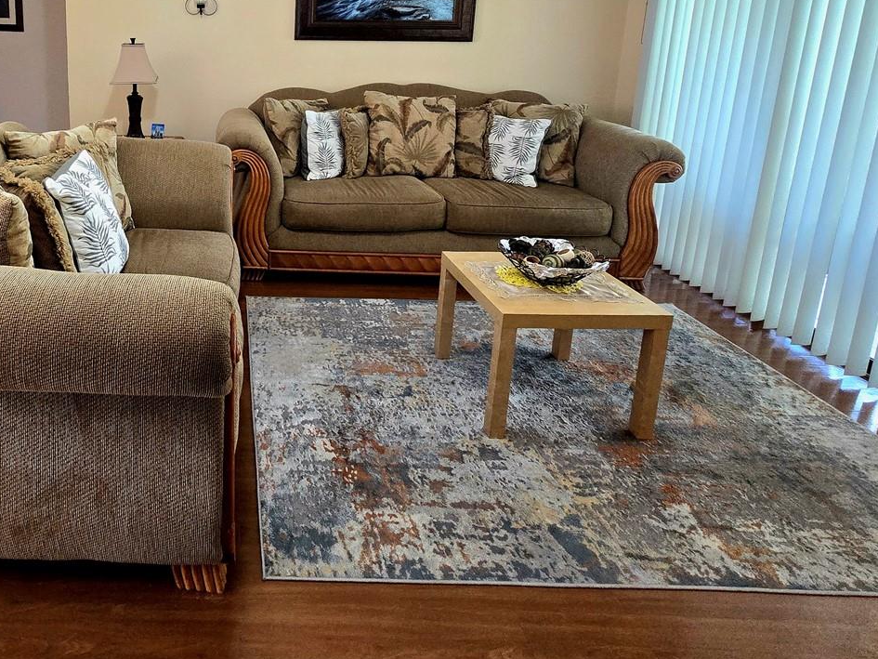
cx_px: 227
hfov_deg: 71.5
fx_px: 558
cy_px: 150
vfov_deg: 57.4
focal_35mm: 22
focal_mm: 2.2
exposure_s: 1/60.2
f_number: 2.2
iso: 320
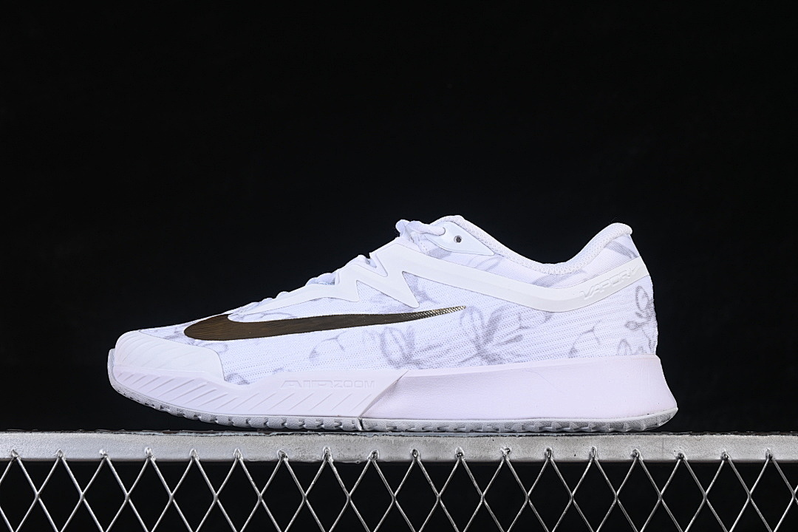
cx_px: 399
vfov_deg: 18.2
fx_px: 1662
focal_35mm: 75
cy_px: 266
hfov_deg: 27.0
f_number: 8
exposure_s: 1/100
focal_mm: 50
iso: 160
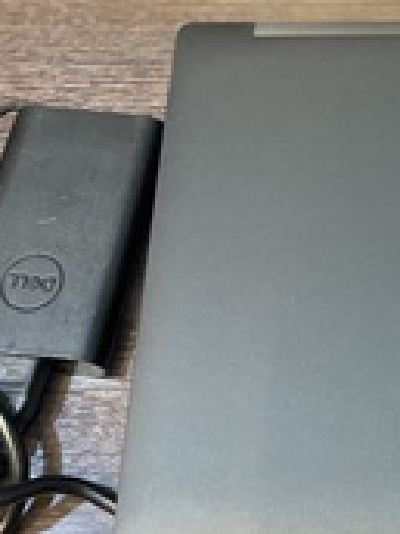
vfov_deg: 27.7
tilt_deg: -59.7
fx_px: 1063
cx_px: 510
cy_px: 129
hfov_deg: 19.7
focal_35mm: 69
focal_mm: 4.25
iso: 400
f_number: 1.8
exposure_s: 1/60
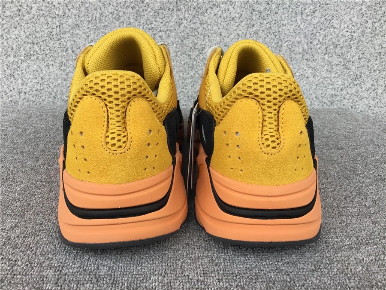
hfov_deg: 58.4
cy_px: 145
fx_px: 346
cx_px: 193
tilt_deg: -22.0
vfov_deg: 45.4
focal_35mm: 31
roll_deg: -1.4
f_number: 2.4
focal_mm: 3.3
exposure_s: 1/109
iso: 25
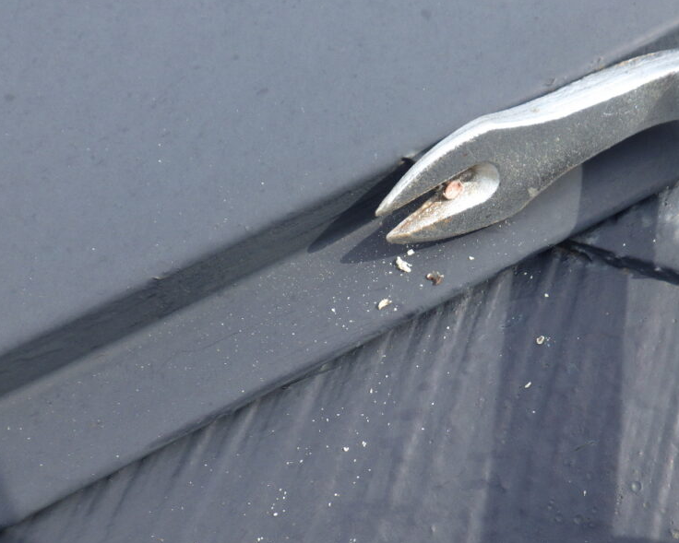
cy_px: 238
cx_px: 452
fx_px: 764
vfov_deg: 39.1
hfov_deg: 47.2
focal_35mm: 38
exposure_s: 1/320
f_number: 4.2
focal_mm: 5
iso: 125
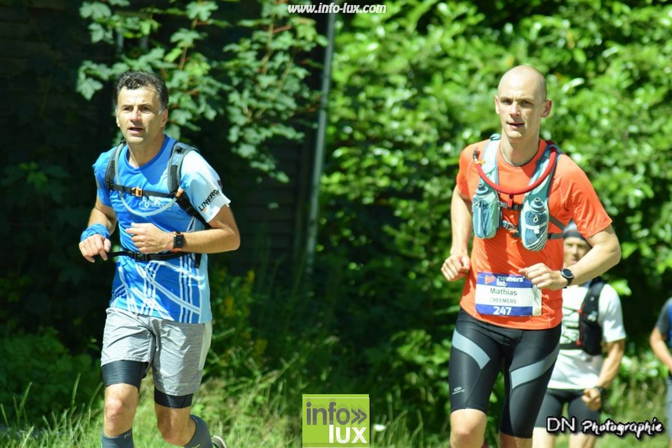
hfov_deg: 8.1
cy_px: 224
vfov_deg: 5.4
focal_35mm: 255
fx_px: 4760
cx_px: 336
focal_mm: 170
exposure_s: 1/1600
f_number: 4.8
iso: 400
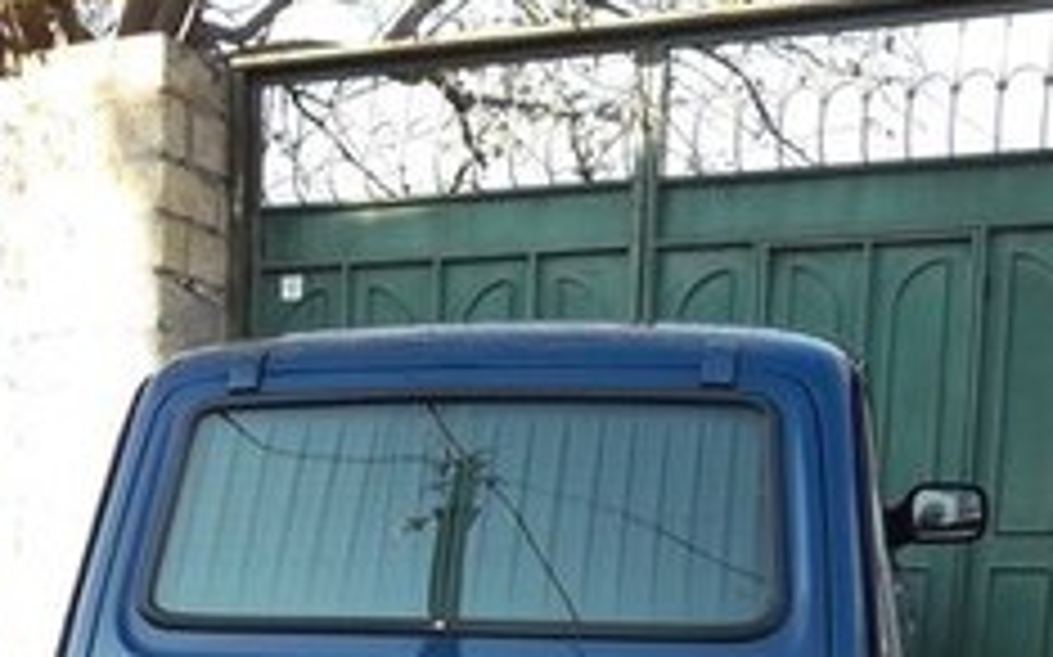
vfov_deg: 19.1
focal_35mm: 63
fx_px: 1807
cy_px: 855
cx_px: 342
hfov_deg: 32.2
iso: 40
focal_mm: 3.7
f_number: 1.9
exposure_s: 1/215
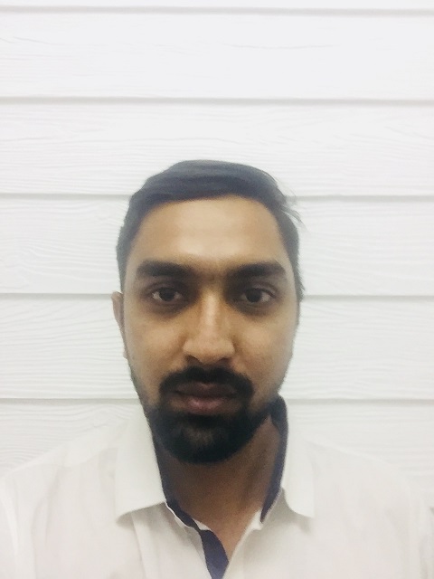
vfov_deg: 58.4
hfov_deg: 45.4
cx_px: 217
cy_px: 290
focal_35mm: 31
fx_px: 518
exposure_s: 1/33
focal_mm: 2.65
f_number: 2.2
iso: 160
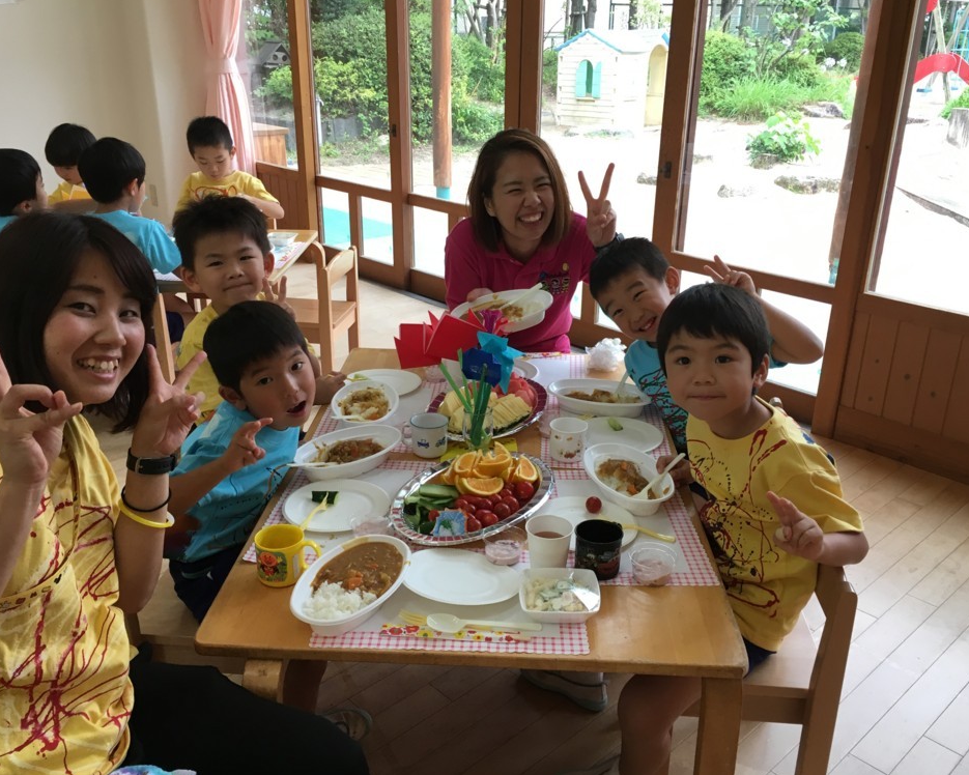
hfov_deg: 57.2
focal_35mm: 31
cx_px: 477
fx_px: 889
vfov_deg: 47.1
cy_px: 391
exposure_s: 1/30
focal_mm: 4.15
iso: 32
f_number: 2.2
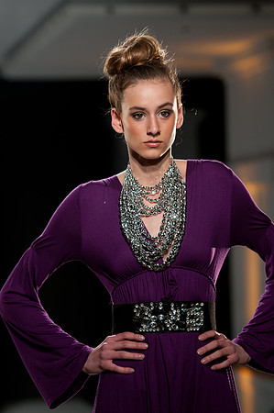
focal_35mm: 180
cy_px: 206
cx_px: 137
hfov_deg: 7.6
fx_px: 2060
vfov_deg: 11.4
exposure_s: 1/200
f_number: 2.8
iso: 200
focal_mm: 120
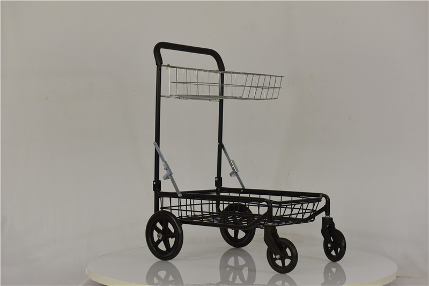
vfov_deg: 21.9
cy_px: 143
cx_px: 214
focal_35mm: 62
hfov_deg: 32.4
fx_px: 739
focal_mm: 62
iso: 640
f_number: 7.1
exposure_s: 1/100
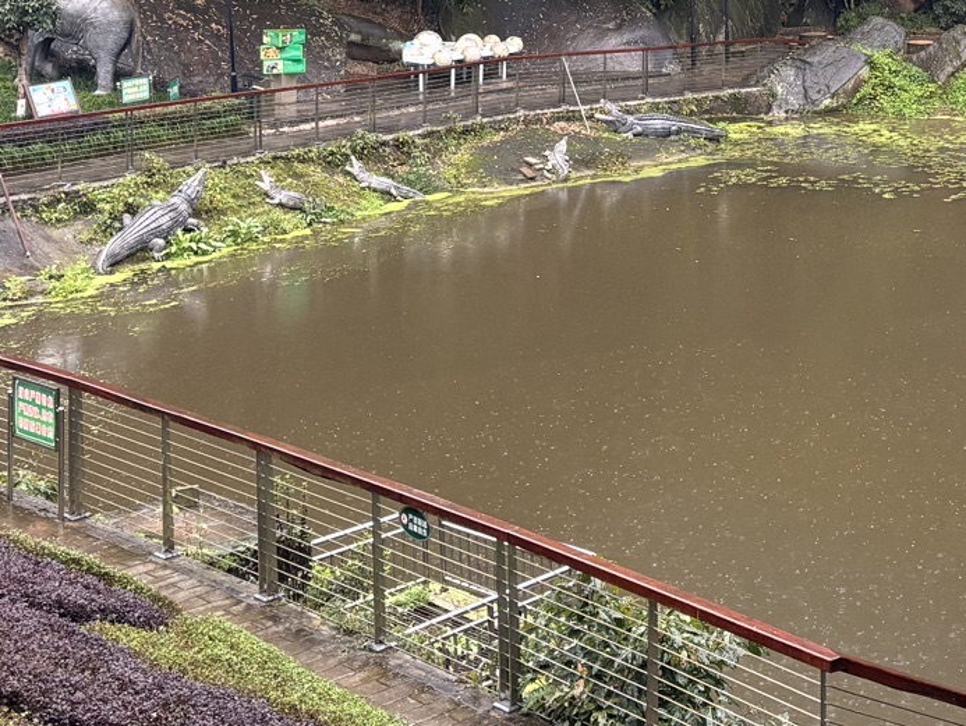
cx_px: 854
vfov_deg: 18.8
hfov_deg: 25.2
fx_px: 2095
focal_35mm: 75
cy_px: -100
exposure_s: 1/121
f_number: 1.6
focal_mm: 5.96
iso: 100
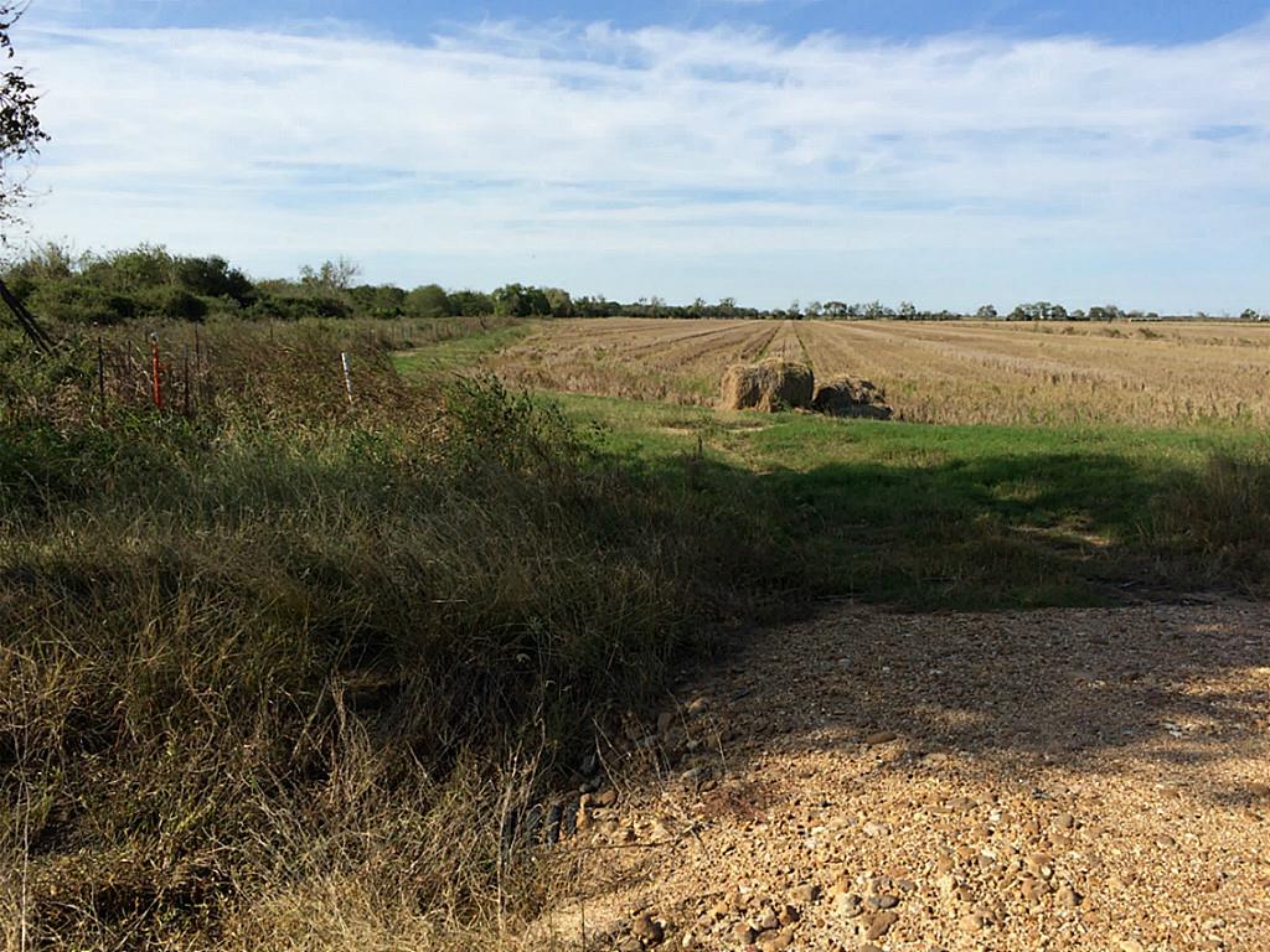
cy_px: 476
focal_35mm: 29
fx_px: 1064
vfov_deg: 48.2
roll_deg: +0.1
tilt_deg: -8.7
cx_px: 635
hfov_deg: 61.7
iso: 32
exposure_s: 1/2160
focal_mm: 4.15
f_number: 2.2
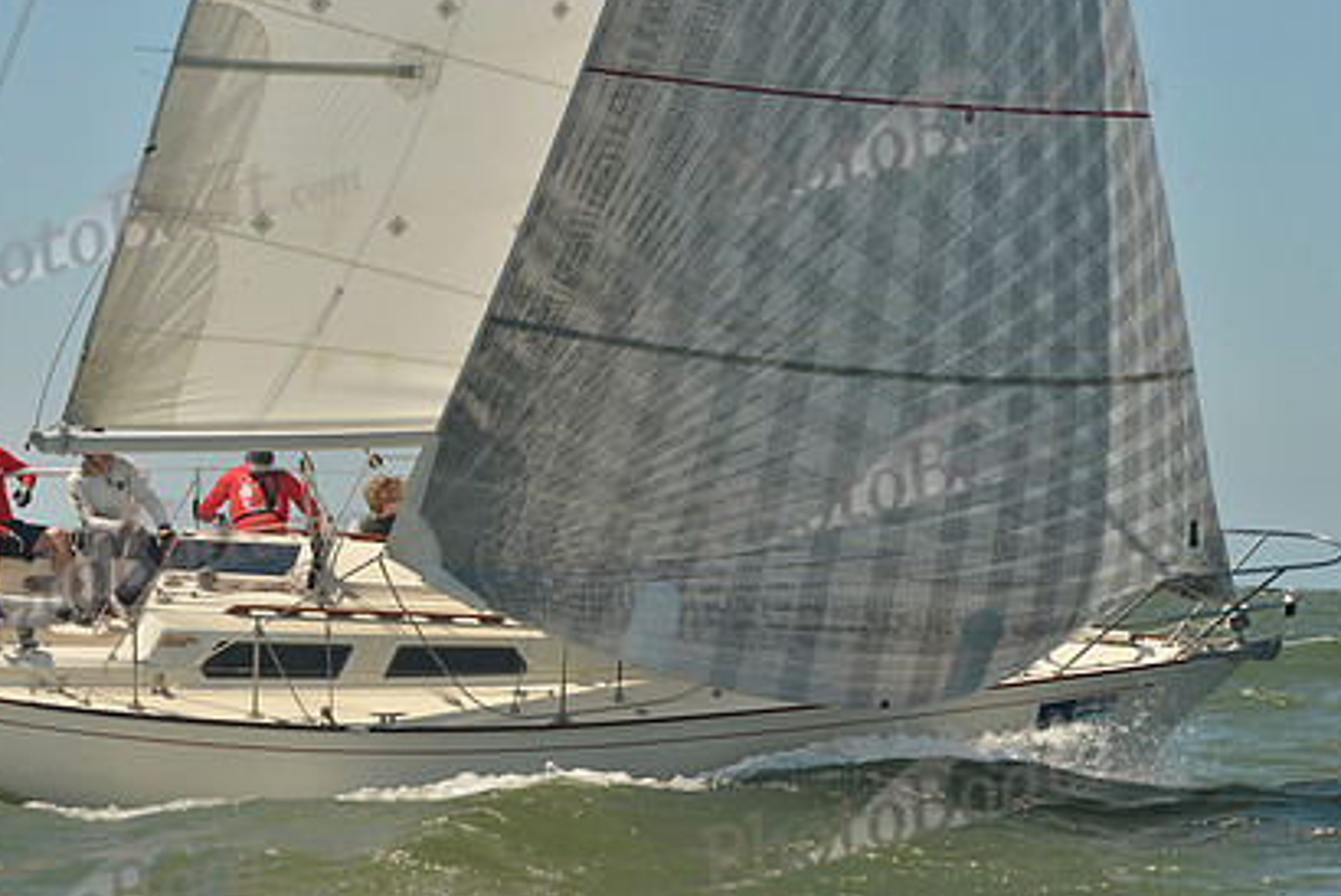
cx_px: 533
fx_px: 3690
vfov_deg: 13.8
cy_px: 352
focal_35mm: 99
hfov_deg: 20.6
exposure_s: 1/1000
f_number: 7.1
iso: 280
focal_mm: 70
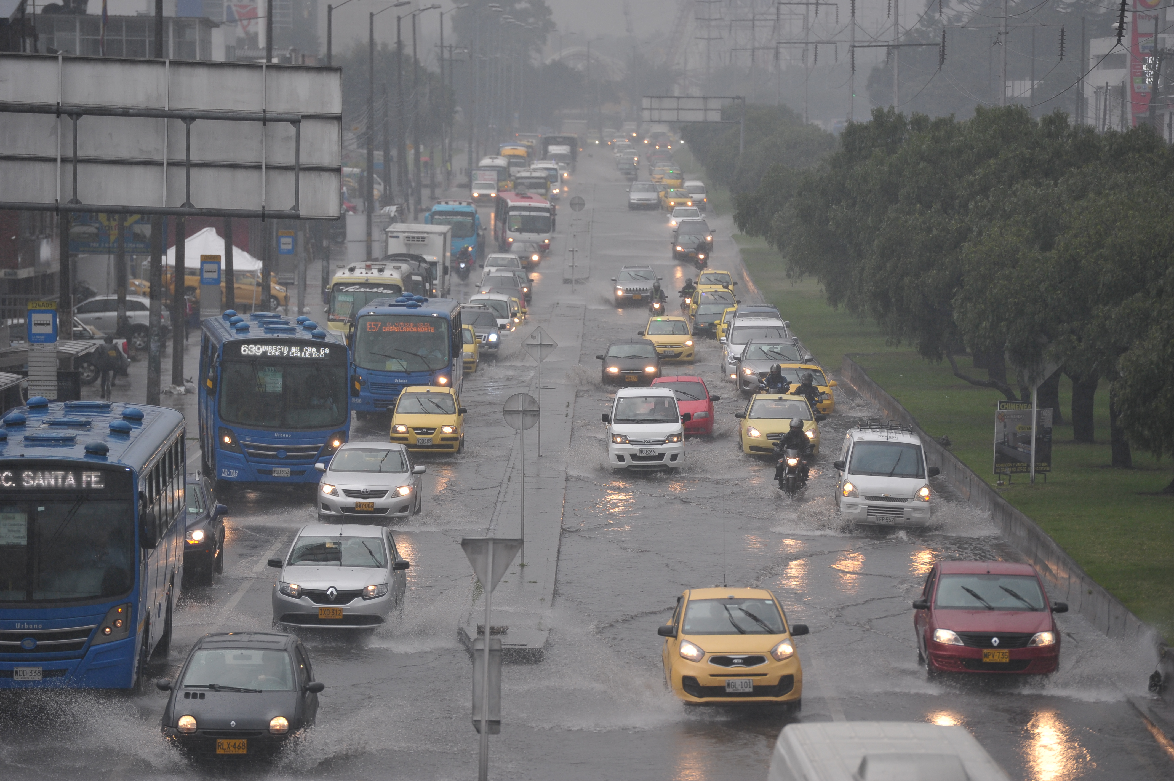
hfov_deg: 10.3
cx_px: 587
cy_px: 390
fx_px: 6518
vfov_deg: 6.9
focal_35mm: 200
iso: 800
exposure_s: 1/1250
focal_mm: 200
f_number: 4
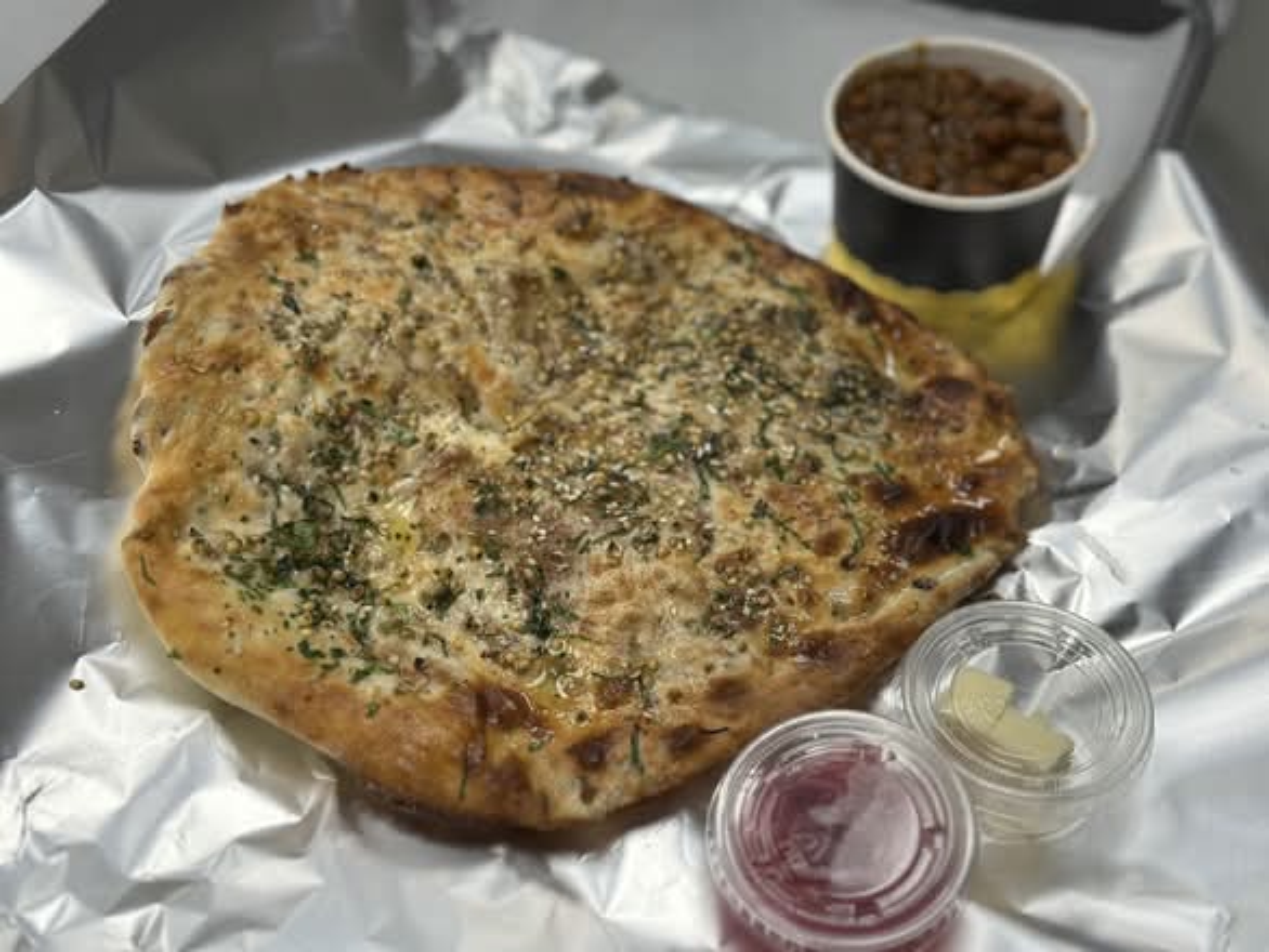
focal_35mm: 48
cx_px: 634
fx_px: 1760
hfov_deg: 39.6
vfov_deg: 30.3
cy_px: 476
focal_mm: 6.86
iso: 64
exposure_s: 1/129
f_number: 1.78
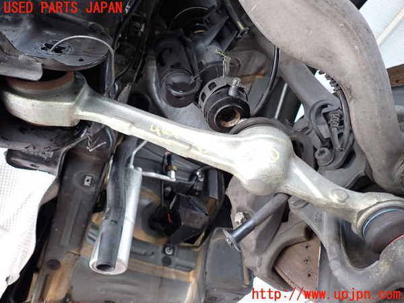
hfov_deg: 69.4
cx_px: 202
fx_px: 292
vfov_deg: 54.9
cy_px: 152
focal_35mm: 25
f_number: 2
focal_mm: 4.5
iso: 250
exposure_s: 1/30
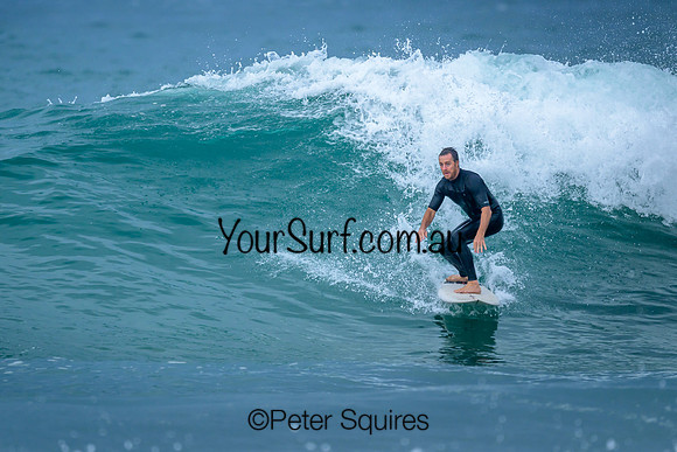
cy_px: 212
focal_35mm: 1100
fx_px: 20683
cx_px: 304
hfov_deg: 1.9
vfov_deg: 1.3
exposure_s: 1/2500
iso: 400
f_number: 6.3
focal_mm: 800
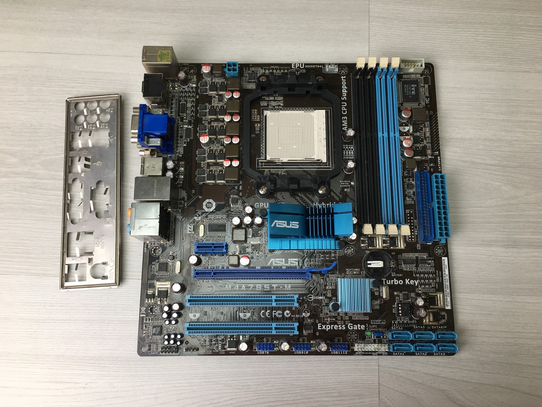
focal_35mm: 29
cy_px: 204
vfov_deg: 48.2
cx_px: 271
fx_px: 454
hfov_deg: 61.7
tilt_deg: -78.4
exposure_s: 1/60
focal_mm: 4.15
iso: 25
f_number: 2.2
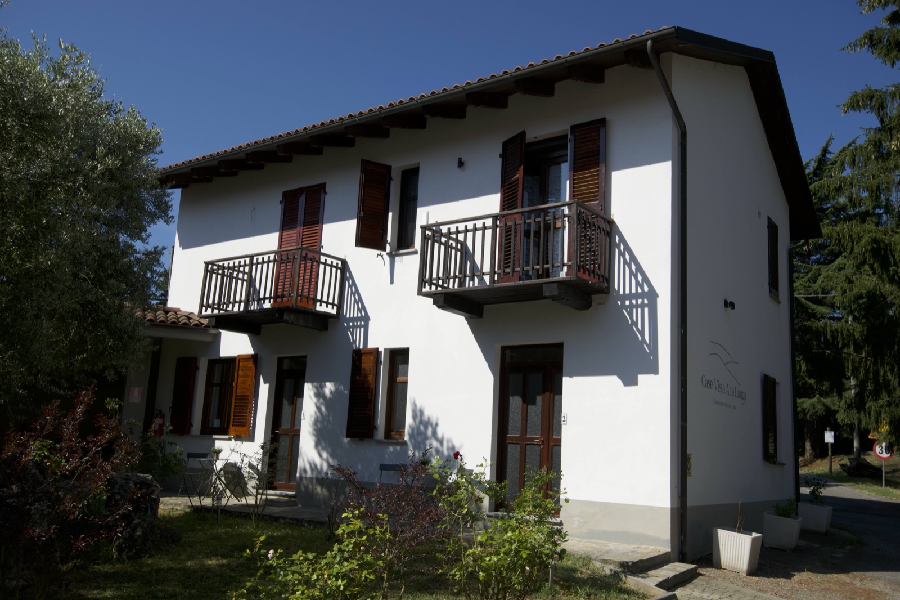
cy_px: 300
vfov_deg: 43.6
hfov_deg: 61.9
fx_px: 750
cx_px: 450
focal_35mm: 30
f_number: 10
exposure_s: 1/400
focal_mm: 20
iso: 200
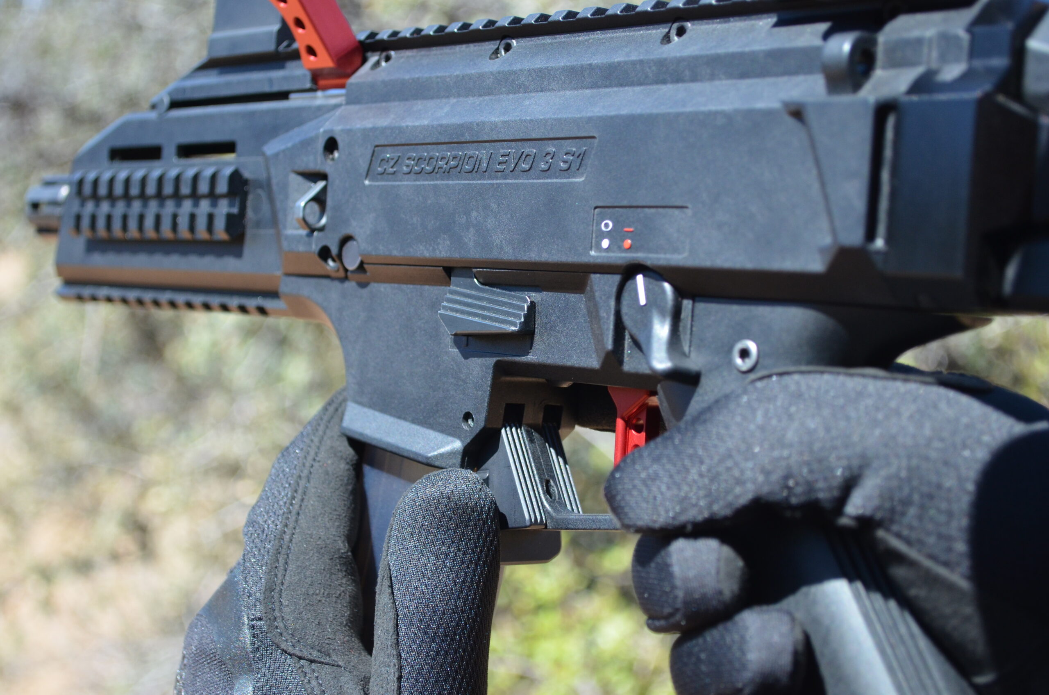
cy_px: 348
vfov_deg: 21.5
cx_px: 524
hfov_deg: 32.0
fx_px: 1832
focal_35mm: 63
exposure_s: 1/1000
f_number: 5.3
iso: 720
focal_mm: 42
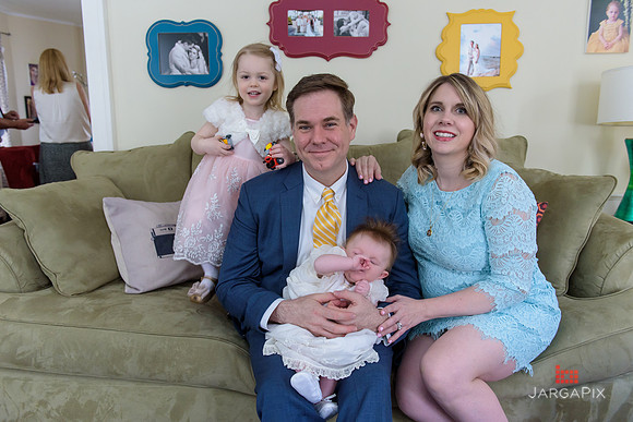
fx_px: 457
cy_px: 211
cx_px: 316
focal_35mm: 26
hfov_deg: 69.4
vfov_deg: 49.6
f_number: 3.2
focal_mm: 26
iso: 1600
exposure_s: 1/125
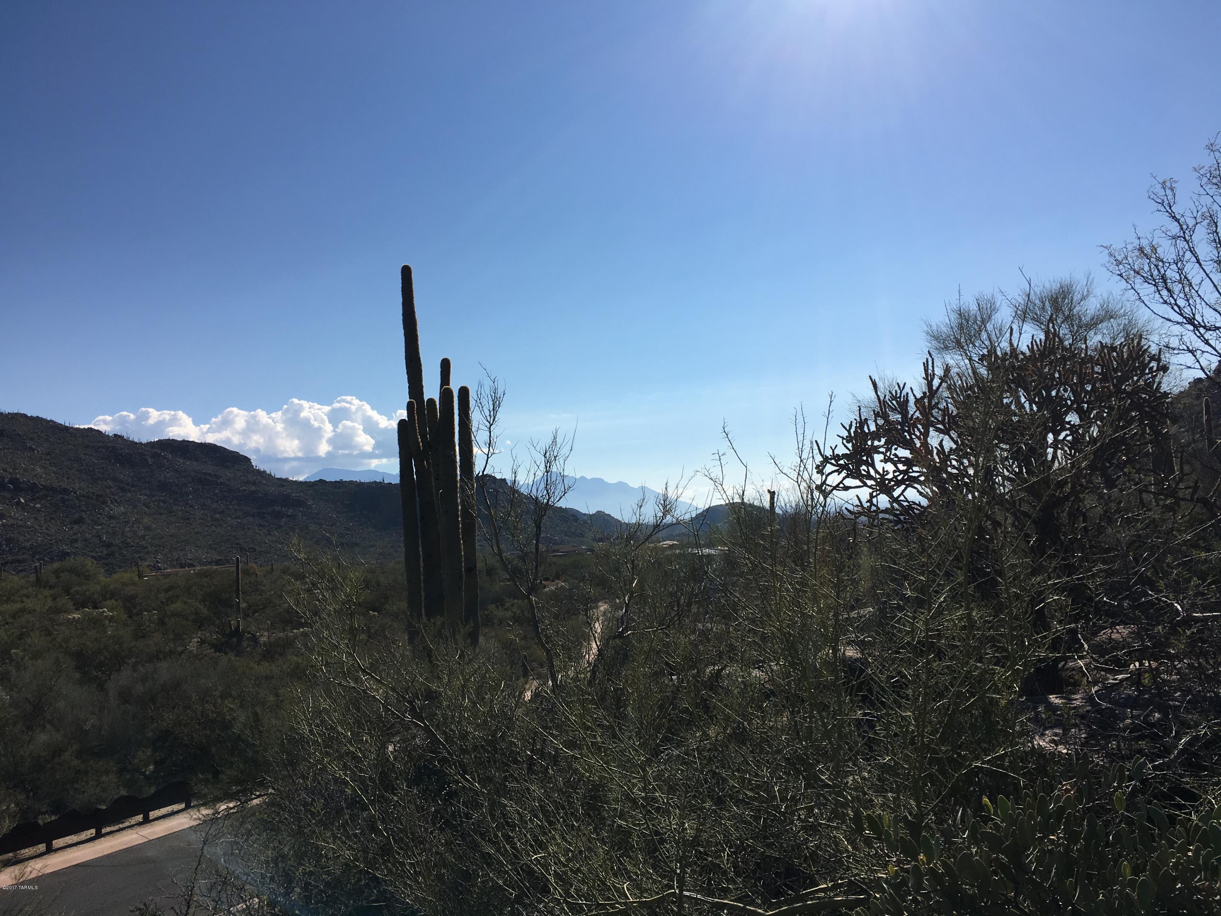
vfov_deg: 48.2
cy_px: 458
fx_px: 1023
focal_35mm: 29
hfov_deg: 61.7
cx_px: 610
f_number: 2.2
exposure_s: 1/3077
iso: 25
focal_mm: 4.15
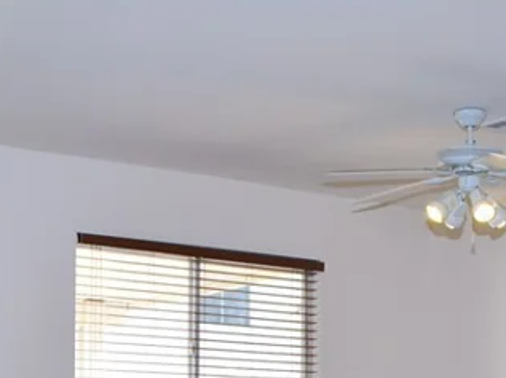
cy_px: 399
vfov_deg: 17.1
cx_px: 346
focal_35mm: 84
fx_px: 1226
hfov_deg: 23.2
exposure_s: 1/100
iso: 400
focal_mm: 18
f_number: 9
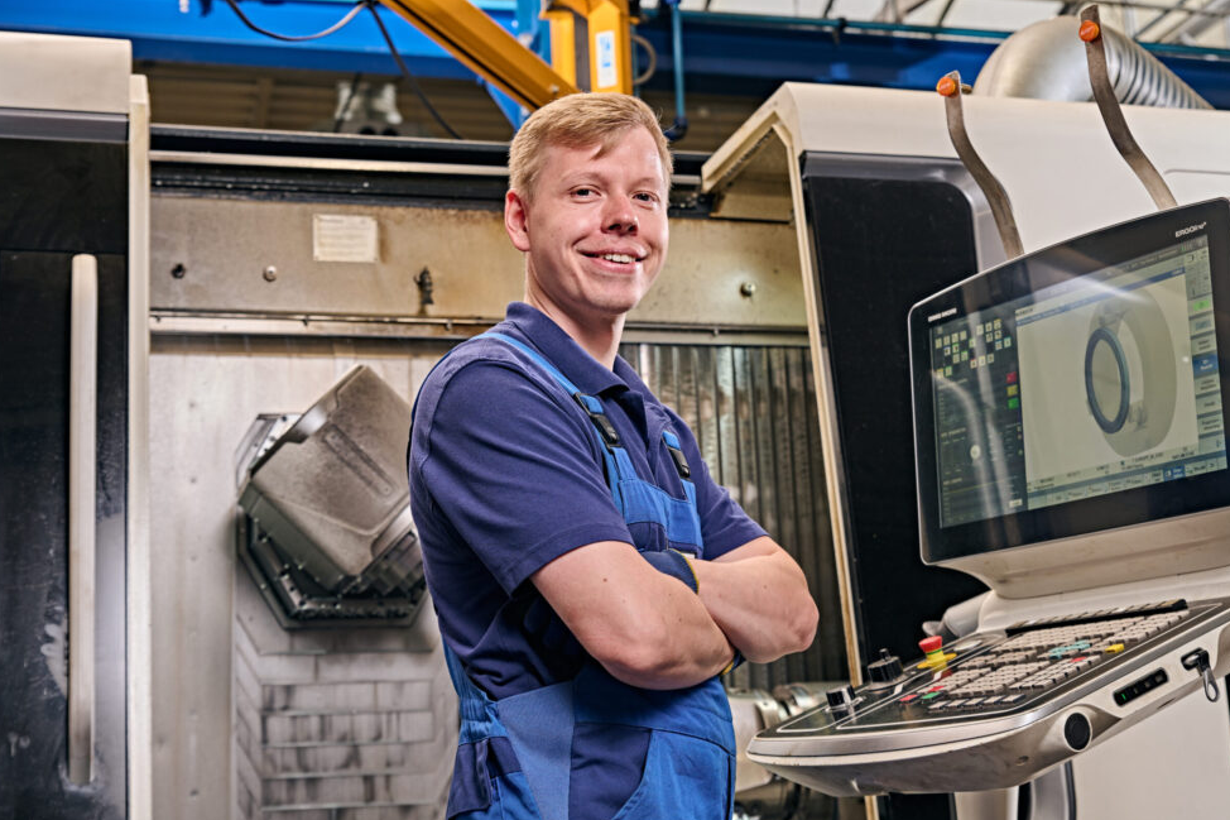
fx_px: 2084
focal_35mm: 61
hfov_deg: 32.9
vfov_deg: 22.3
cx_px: 640
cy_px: 409
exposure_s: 1/60
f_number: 5.6
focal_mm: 58
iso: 200
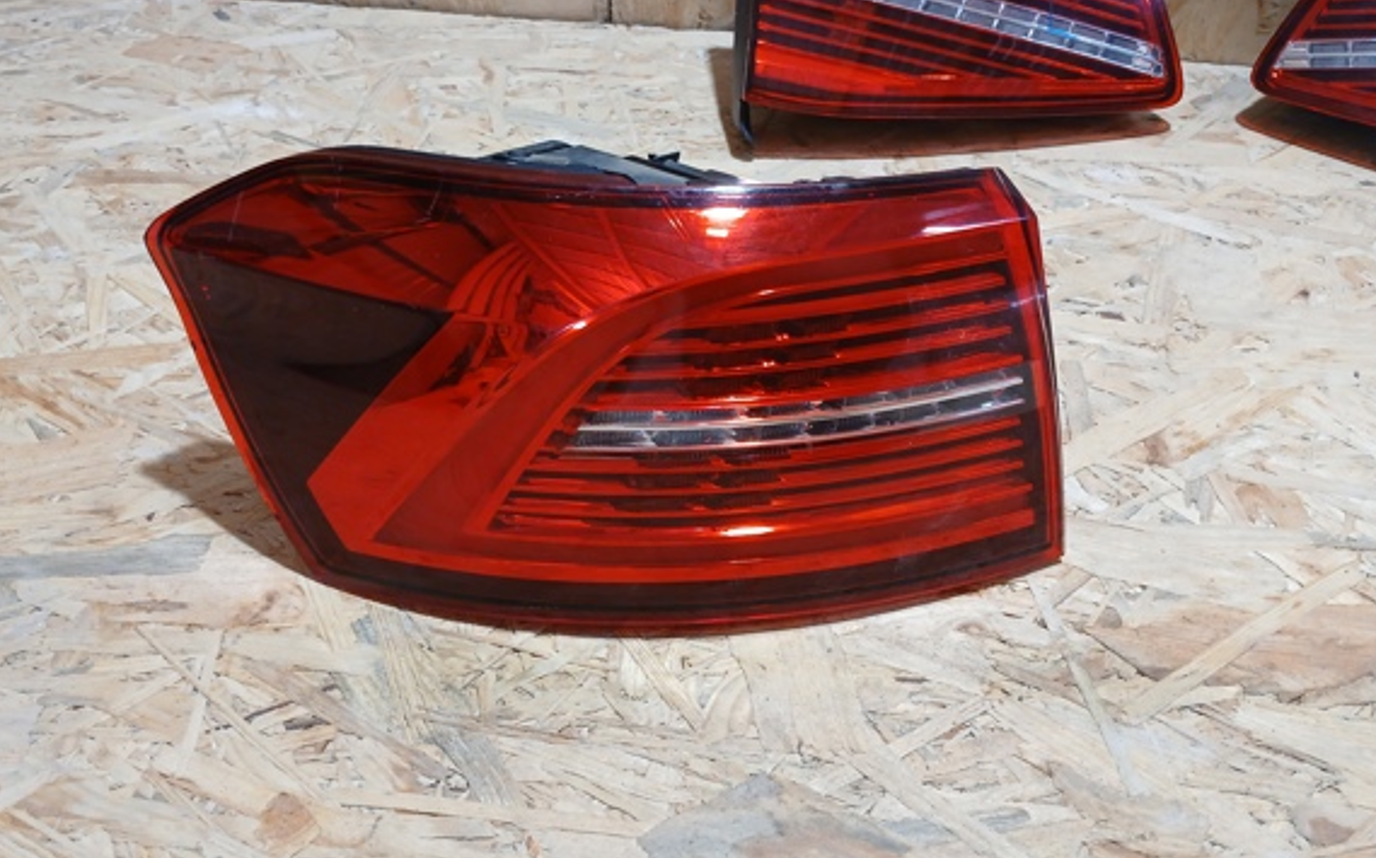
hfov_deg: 61.2
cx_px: 636
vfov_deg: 40.5
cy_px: 395
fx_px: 1162
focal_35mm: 31
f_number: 1.8
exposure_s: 1/50
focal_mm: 3.98
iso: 160
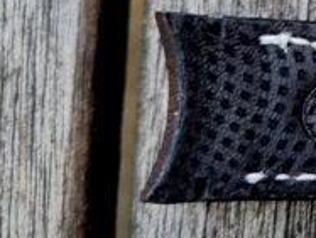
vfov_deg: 13.1
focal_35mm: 111
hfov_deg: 15.5
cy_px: -27
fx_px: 1015
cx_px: 551
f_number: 1.8
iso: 50
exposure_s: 1/100
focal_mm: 5.4
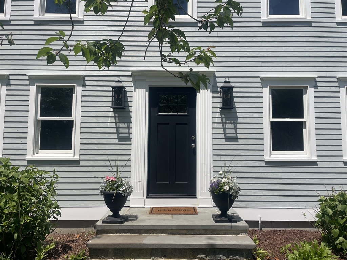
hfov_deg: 67.3
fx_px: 261
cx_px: 174
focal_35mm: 26
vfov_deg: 53.1
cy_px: 130
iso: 32
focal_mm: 4.2
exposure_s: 1/4831
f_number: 1.6
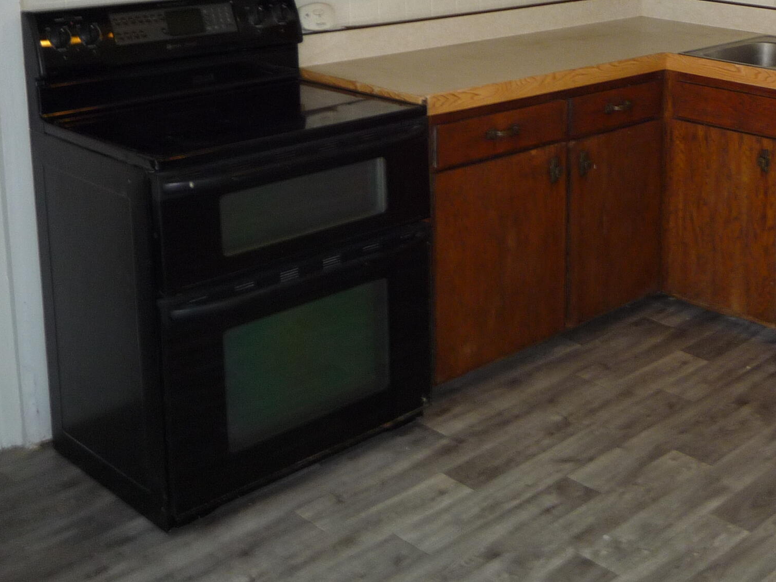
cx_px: 641
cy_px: 35
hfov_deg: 36.6
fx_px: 1121
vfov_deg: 27.8
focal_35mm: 50
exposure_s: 1/30
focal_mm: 4.4
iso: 100
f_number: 2.8
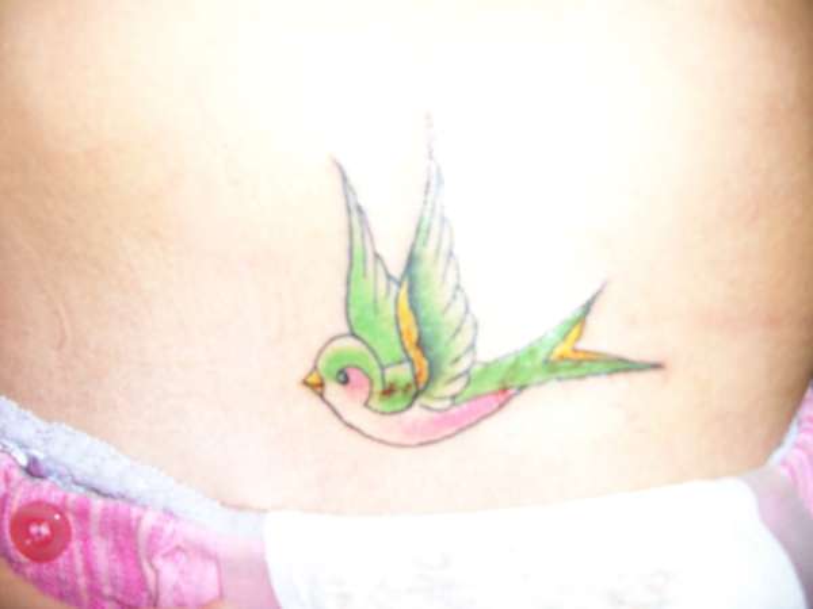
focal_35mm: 34
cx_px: 406
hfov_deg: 54.0
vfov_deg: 41.8
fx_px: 799
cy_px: 304
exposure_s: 1/60
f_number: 2.8
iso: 80
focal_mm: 5.7
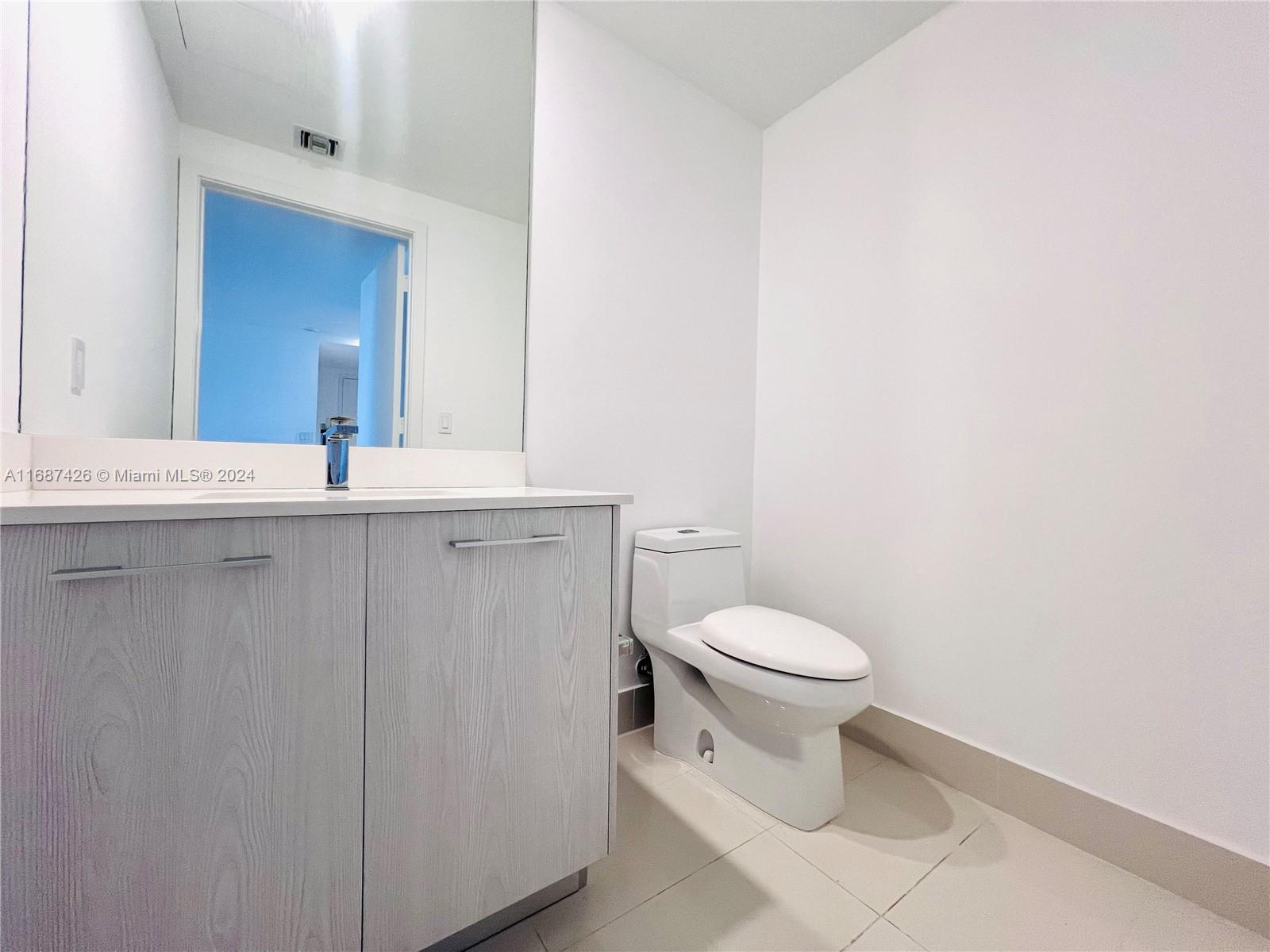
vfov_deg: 89.9
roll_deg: -1.2
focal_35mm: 13
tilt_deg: +0.3
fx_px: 477
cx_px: 635
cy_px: 476
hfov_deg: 106.2
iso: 125
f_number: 1.8
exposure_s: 1/120
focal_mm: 1.57
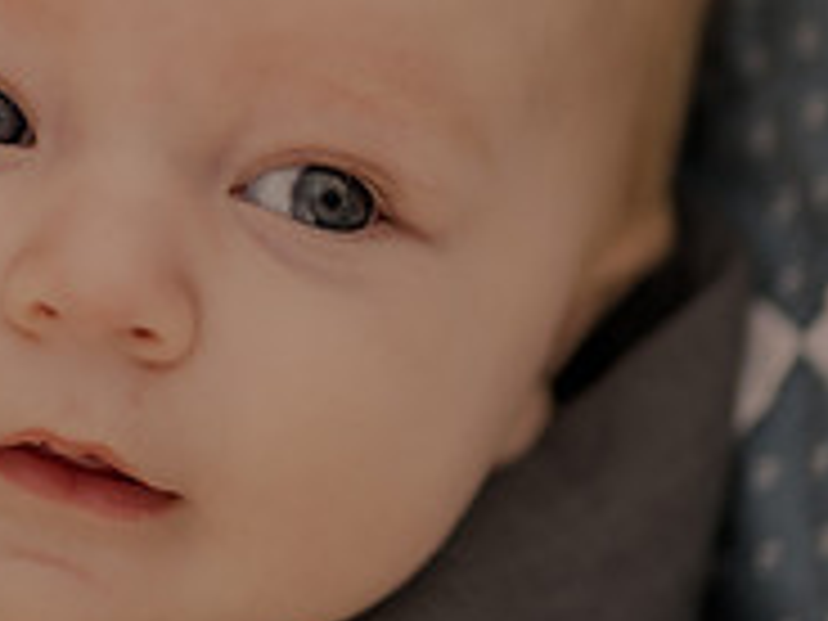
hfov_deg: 7.6
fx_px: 6147
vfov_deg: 5.8
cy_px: -34
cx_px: -130
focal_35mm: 257
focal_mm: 85
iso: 200
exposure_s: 1/320
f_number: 1.4
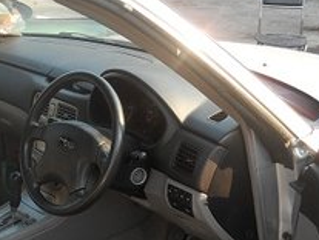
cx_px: 106
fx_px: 729
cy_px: 115
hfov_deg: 24.5
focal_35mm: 79
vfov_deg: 18.7
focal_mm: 6.72
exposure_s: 1/100
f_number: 3.1
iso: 80
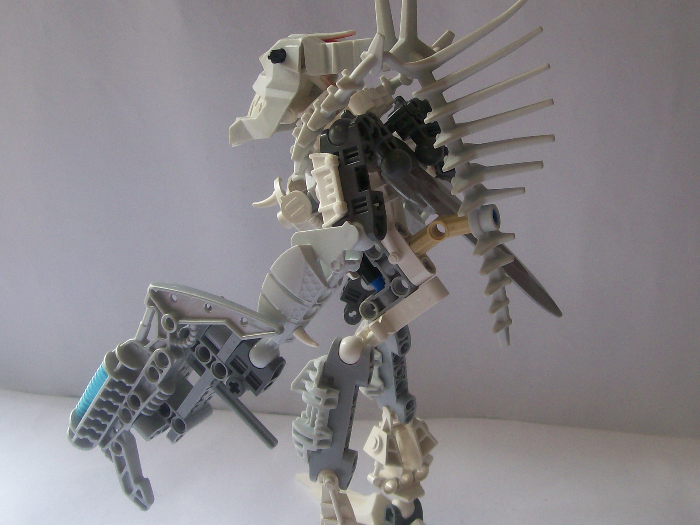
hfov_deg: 38.2
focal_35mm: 50
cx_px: 370
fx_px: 1011
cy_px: 236
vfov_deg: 29.1
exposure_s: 1/96.2
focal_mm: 6
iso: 80
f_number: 2.7
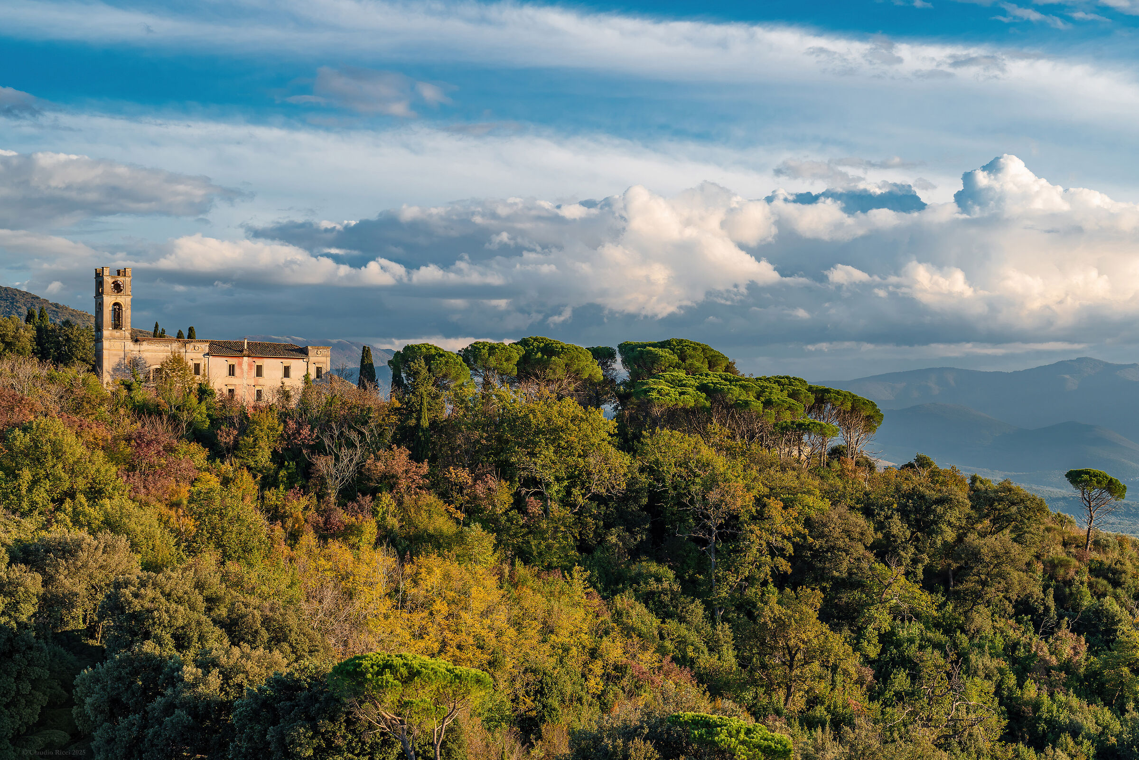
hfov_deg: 36.9
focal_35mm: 54
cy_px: 380
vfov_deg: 25.1
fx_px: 1708
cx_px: 570
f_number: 8
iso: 160
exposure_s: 1/160
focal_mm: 54
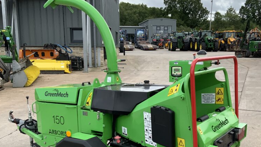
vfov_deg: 27.5
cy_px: 103
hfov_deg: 47.3
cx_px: 146
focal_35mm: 43
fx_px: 298
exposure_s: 1/855
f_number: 1.8
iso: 16
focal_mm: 3
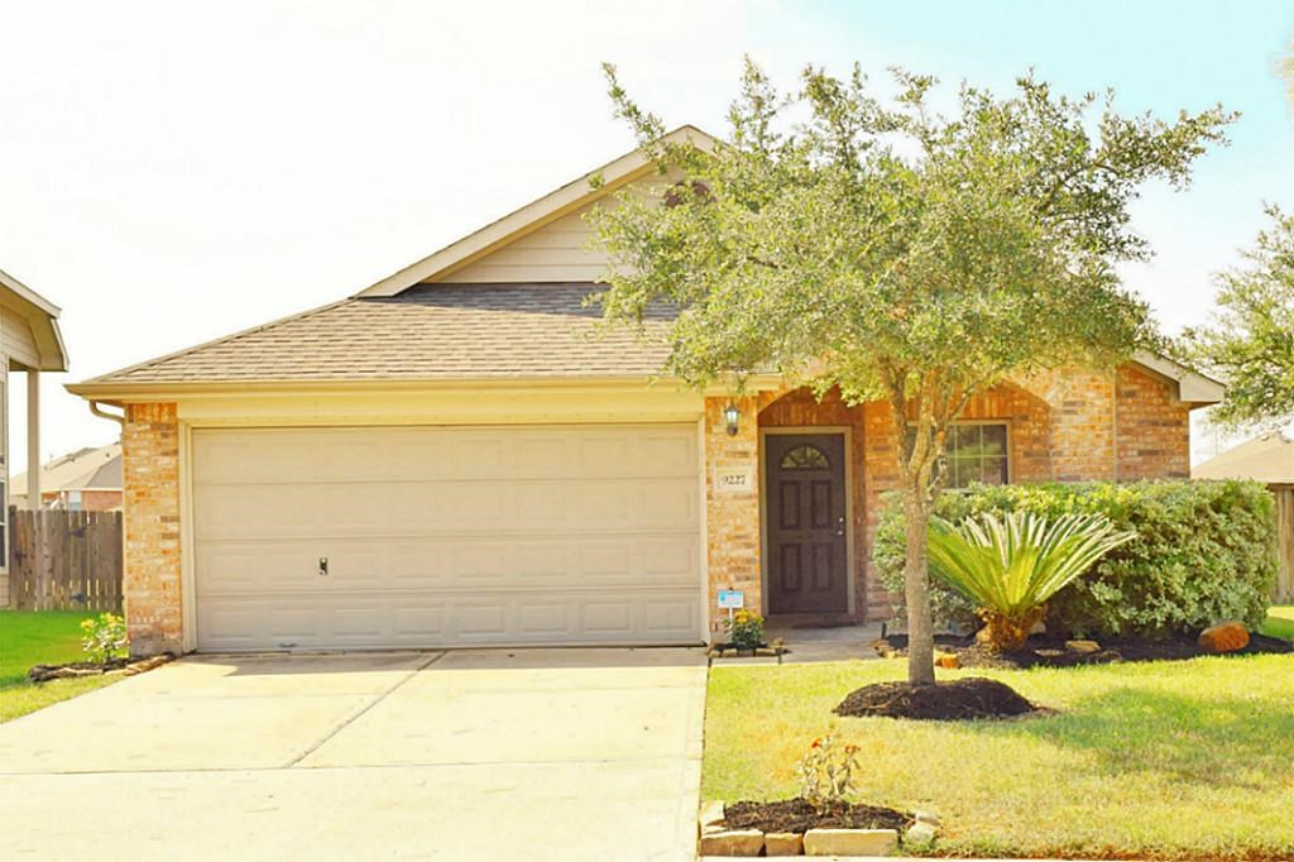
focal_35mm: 36
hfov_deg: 53.1
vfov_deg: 36.8
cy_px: 431
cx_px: 647
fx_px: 1294
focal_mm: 24
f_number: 11
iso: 400
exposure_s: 1/500
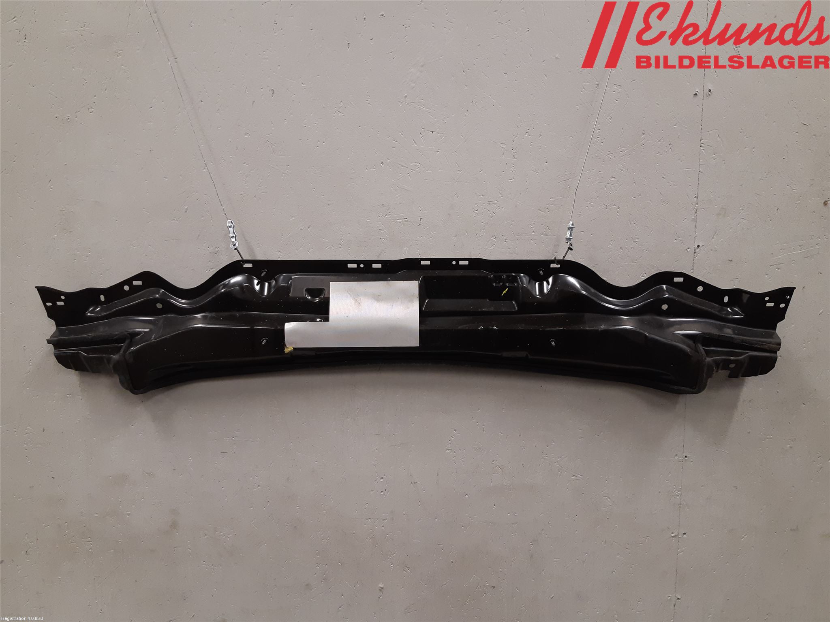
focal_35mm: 26
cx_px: 415
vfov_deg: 53.1
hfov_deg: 67.3
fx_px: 623
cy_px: 311
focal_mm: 3.93
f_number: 1.7
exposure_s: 1/50
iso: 125
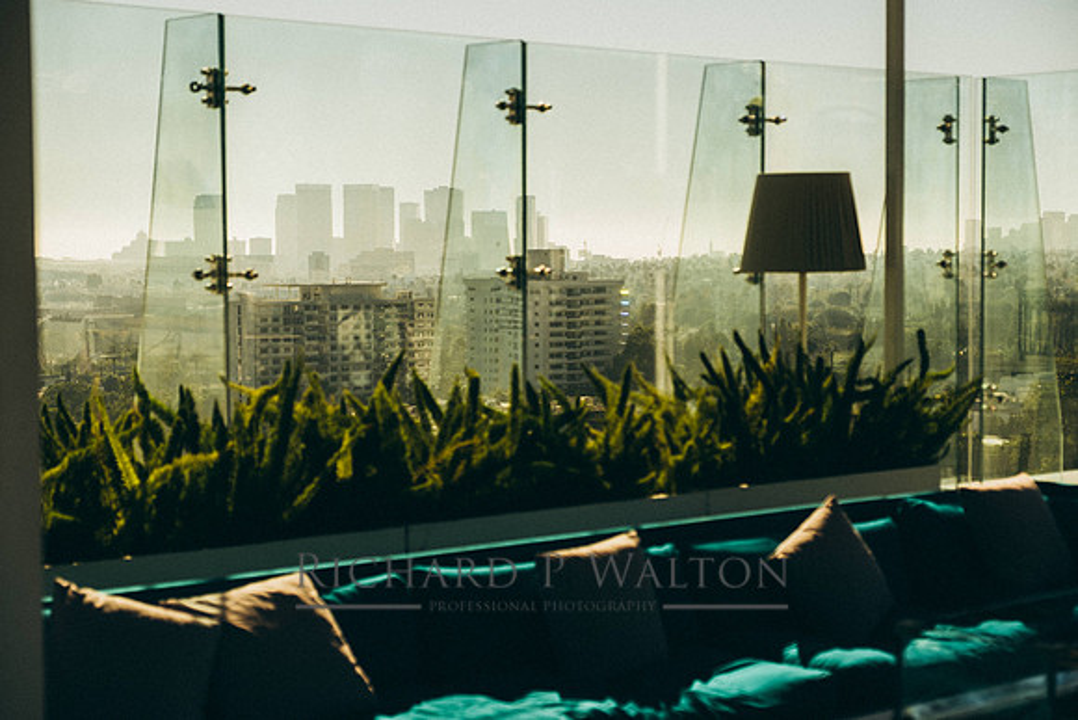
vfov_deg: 19.2
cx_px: 539
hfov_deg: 28.4
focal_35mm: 71
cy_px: 360
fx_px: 2126
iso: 200
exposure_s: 1/1250
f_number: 3.2
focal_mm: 47
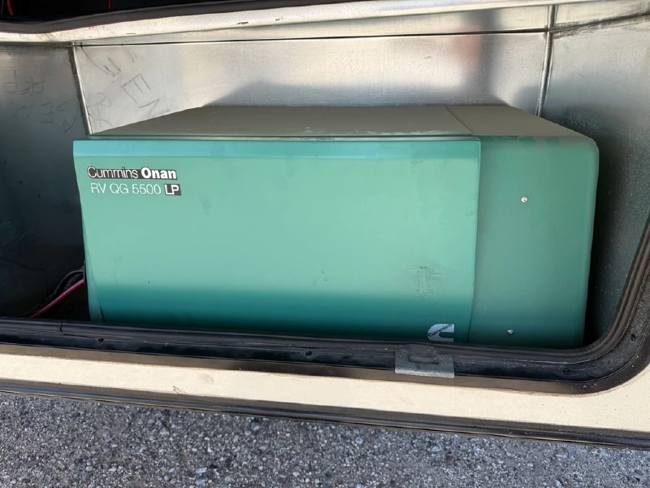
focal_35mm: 24
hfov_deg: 71.6
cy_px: 244
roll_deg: +2.0
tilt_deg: -20.9
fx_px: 451
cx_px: 325
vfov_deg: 56.8
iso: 80
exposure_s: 1/992
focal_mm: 6.76
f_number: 1.78
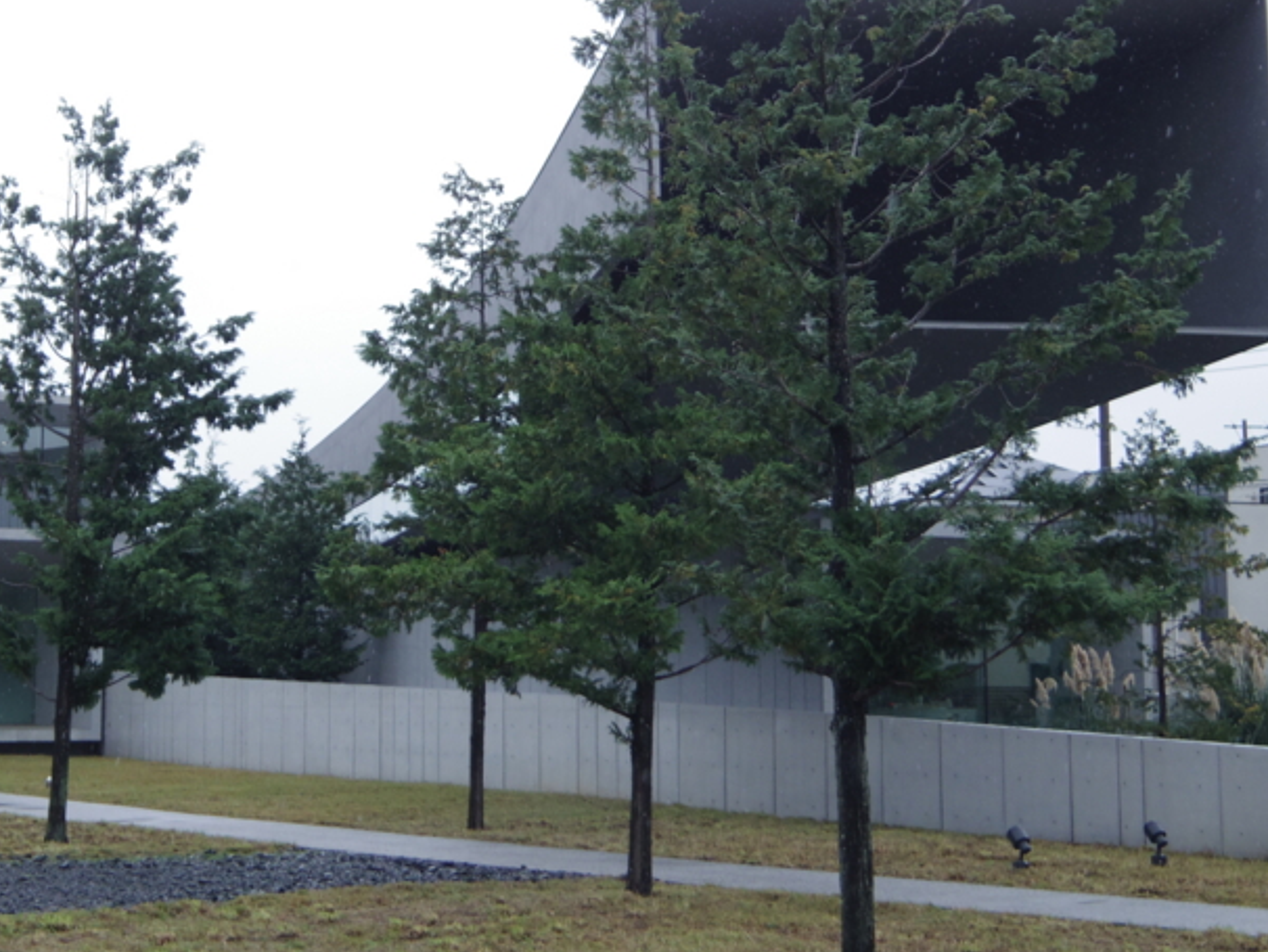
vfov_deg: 23.7
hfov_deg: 31.1
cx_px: 479
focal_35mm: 62
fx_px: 2272
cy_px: 416
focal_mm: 8.5
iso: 200
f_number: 2
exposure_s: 1/1000
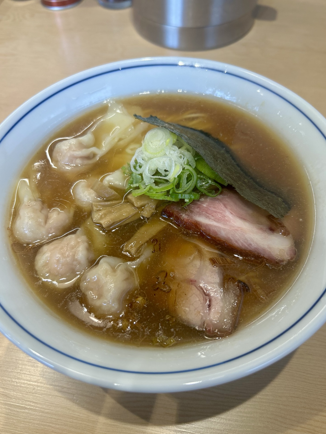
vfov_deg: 65.3
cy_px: 218
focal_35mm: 27
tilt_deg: -58.6
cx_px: 159
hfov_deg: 51.3
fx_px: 339
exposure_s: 1/106
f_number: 1.5
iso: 32
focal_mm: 5.7
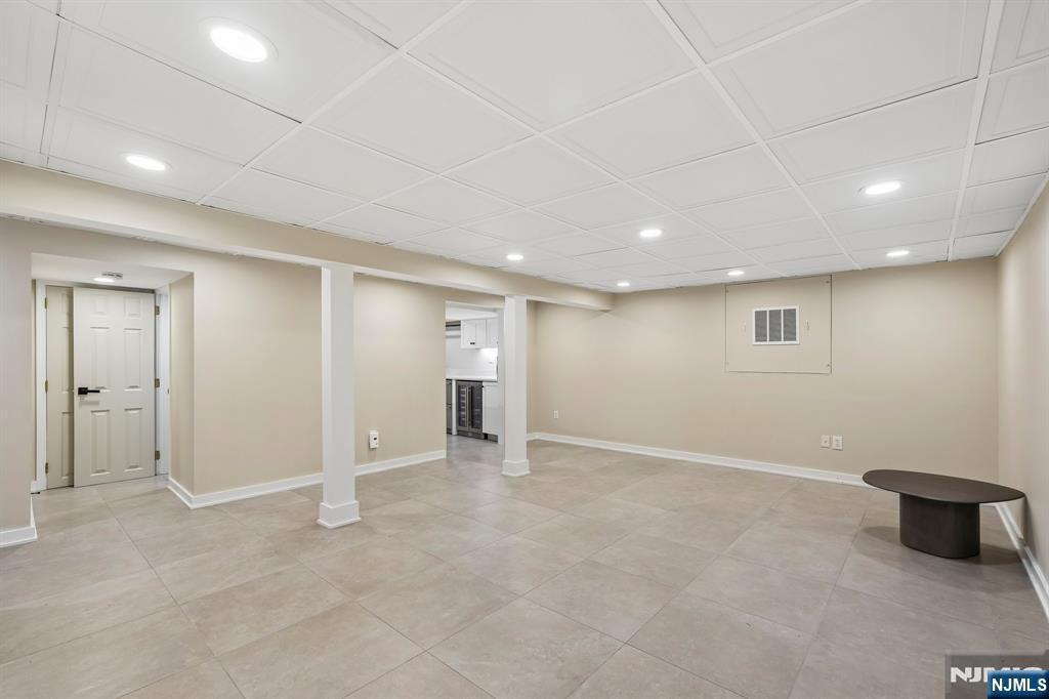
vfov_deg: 73.7
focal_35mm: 16
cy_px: 350
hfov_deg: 96.8
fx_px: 466
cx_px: 524
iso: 400
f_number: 8
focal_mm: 16
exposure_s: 1/20
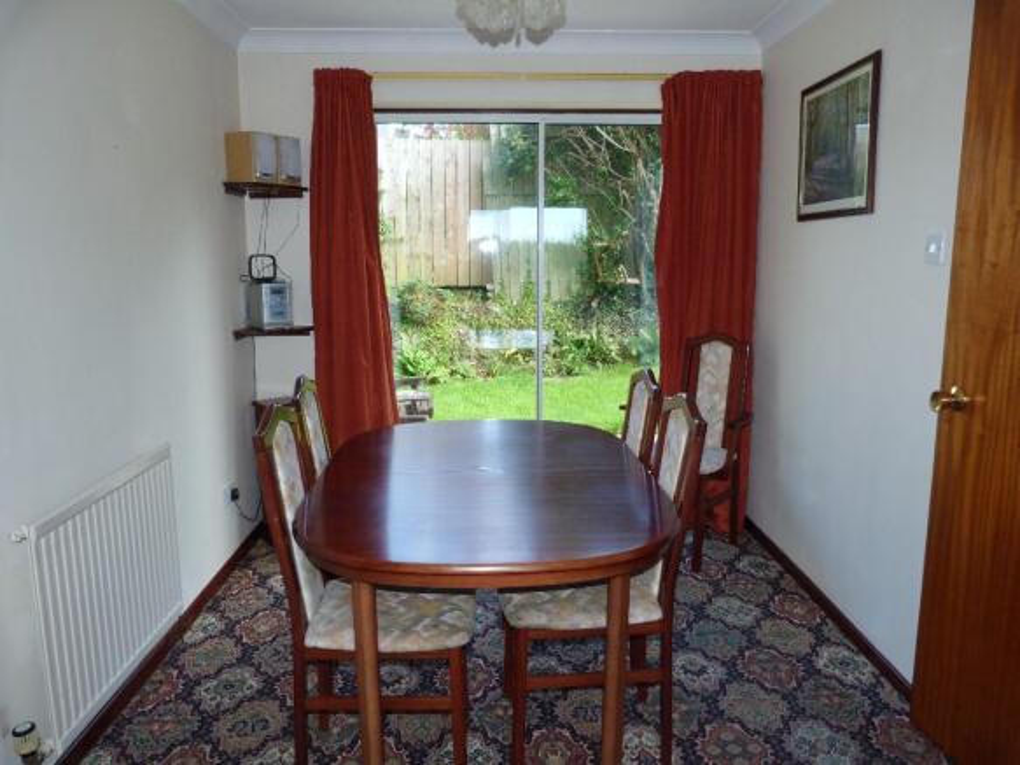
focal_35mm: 25
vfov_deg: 54.9
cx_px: 510
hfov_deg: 69.4
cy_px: 382
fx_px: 737
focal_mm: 4.5
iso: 80
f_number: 2.8
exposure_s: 1/60
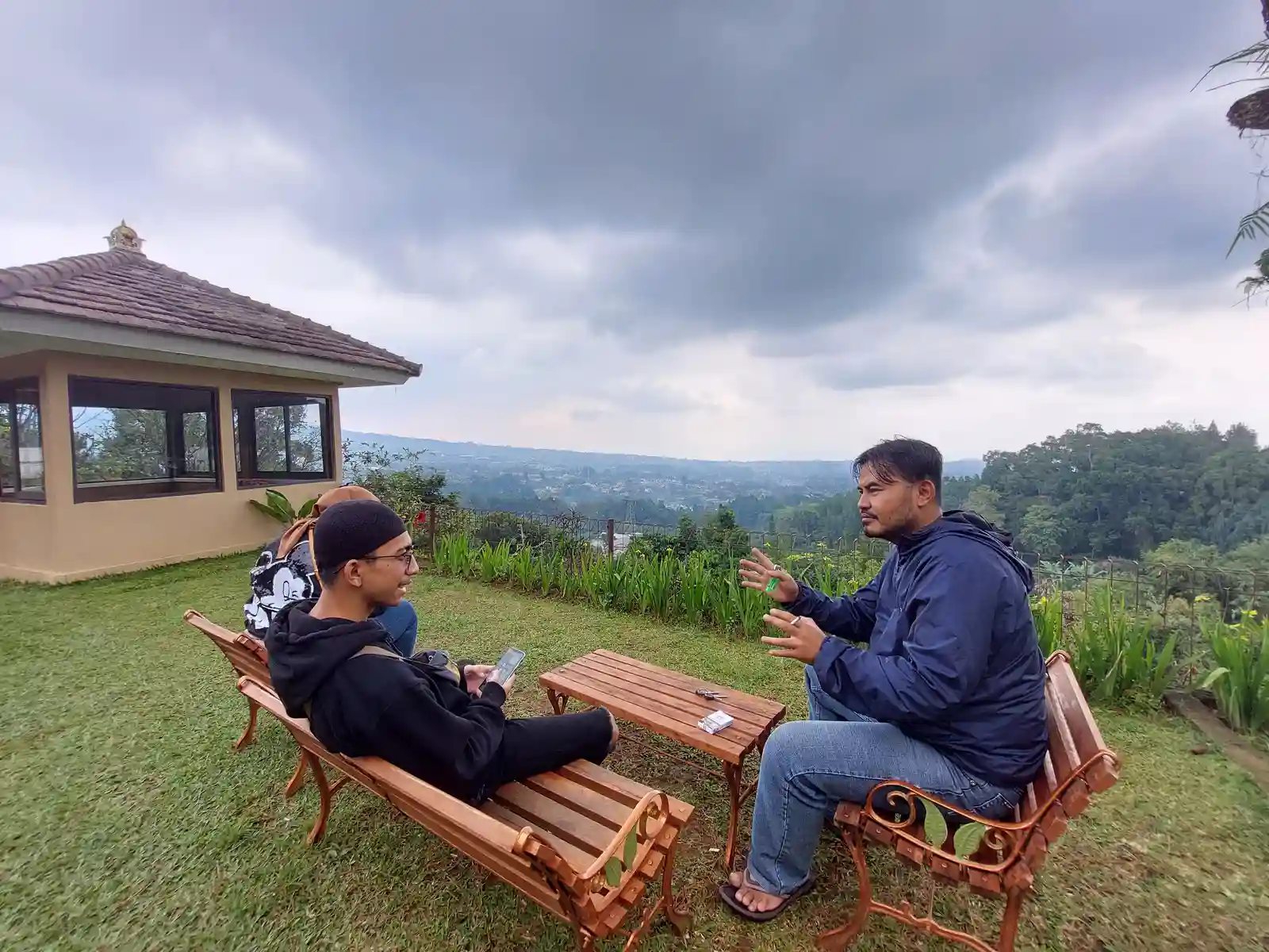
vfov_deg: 89.9
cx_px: 634
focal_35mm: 13
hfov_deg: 106.2
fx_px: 477
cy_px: 476
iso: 50
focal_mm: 1.74
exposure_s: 1/154
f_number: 2.2
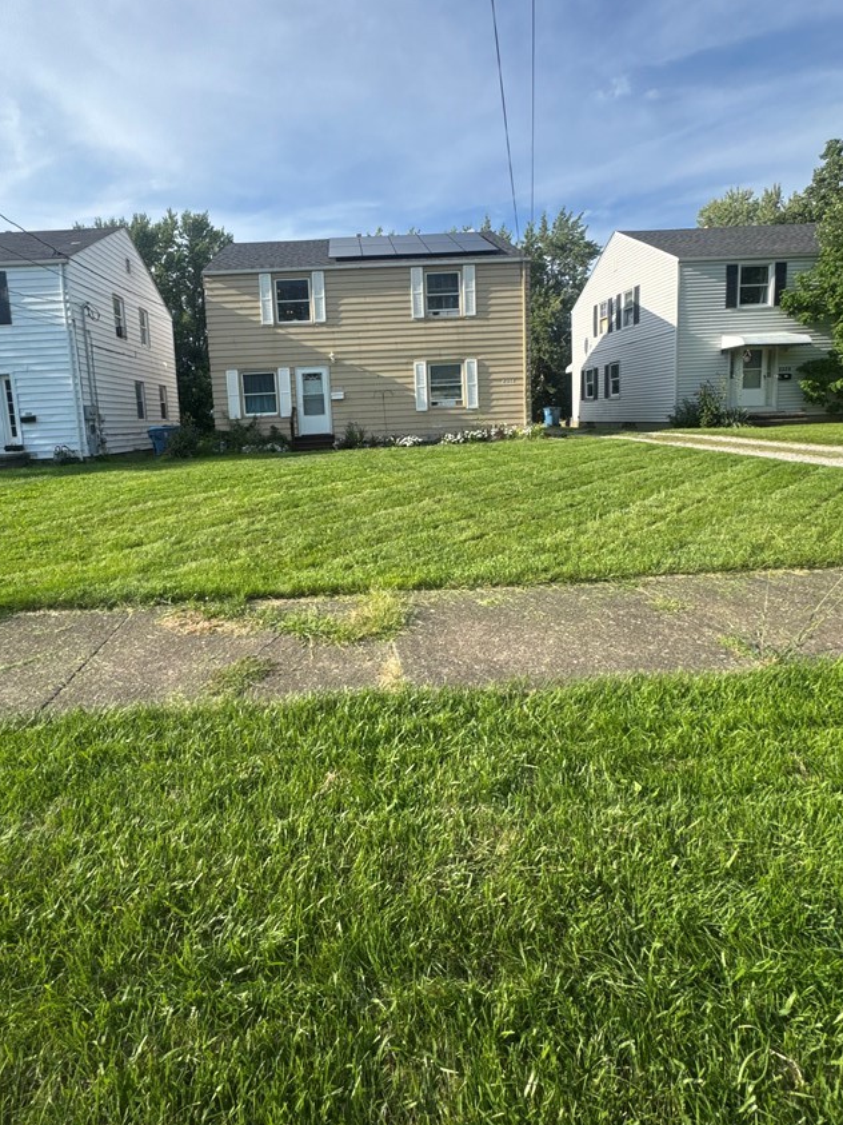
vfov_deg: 90.4
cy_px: 482
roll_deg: +4.2
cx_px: 363
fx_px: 552
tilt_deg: -5.4
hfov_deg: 74.3
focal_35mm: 17
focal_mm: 2.22
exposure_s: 1/1217
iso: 50
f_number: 2.2
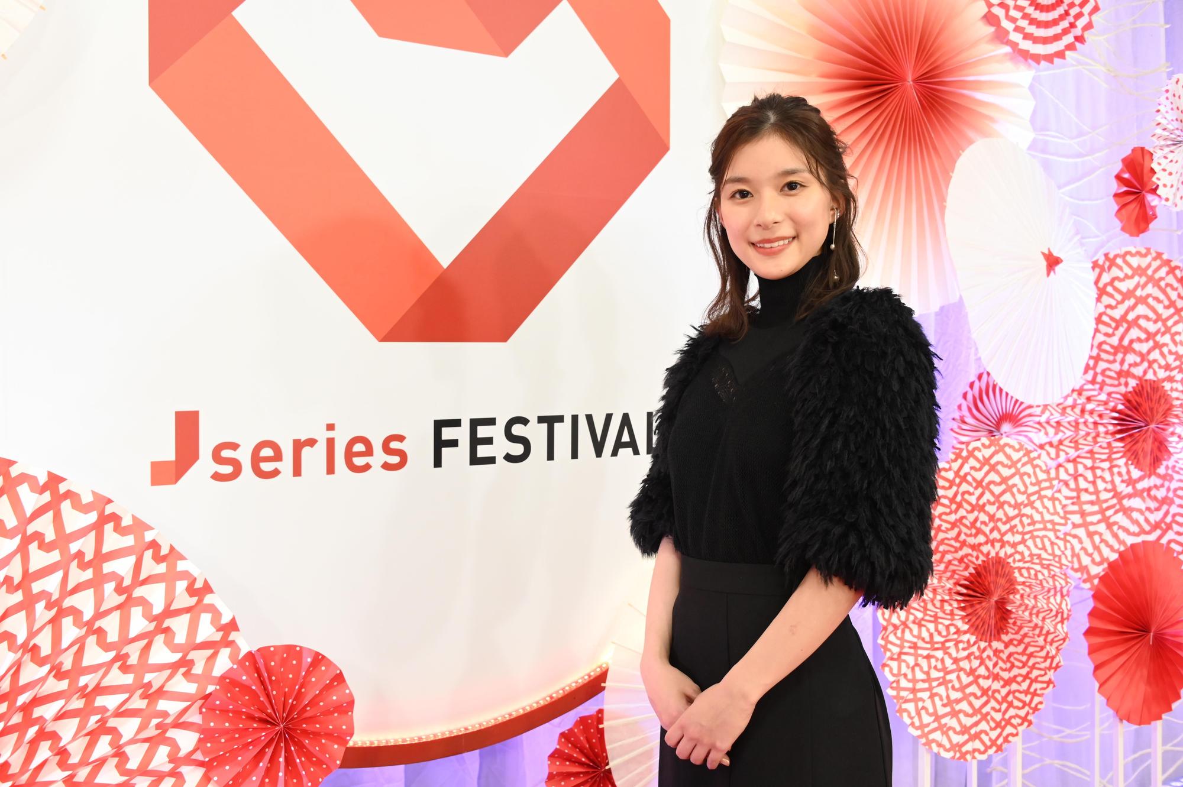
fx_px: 1248
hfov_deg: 50.7
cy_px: 394
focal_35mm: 38
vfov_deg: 35.0
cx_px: 592
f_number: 8
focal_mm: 38
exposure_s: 1/160
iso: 3200
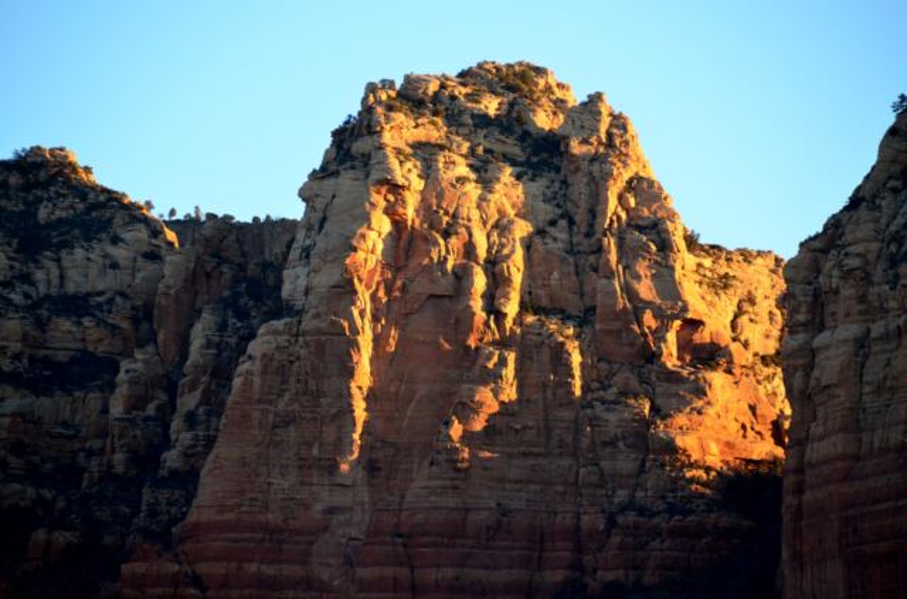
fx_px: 6407
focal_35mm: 255
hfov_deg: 8.1
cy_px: 300
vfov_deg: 5.4
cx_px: 454
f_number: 5.6
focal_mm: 170
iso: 400
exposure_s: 1/200
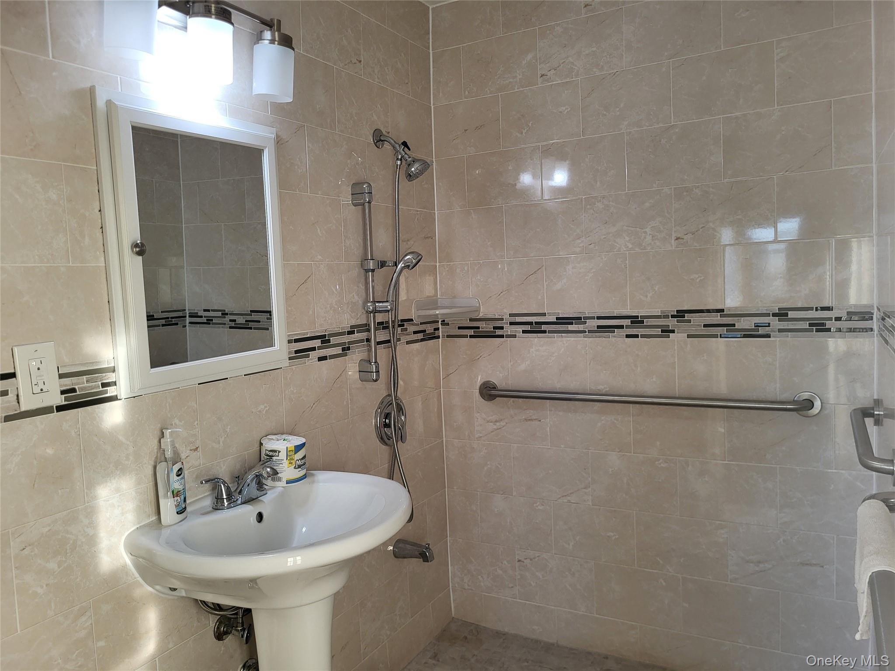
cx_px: 448
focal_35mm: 26
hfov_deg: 67.3
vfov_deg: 53.1
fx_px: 672
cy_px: 336
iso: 80
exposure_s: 1/120
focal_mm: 5.4
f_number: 1.8
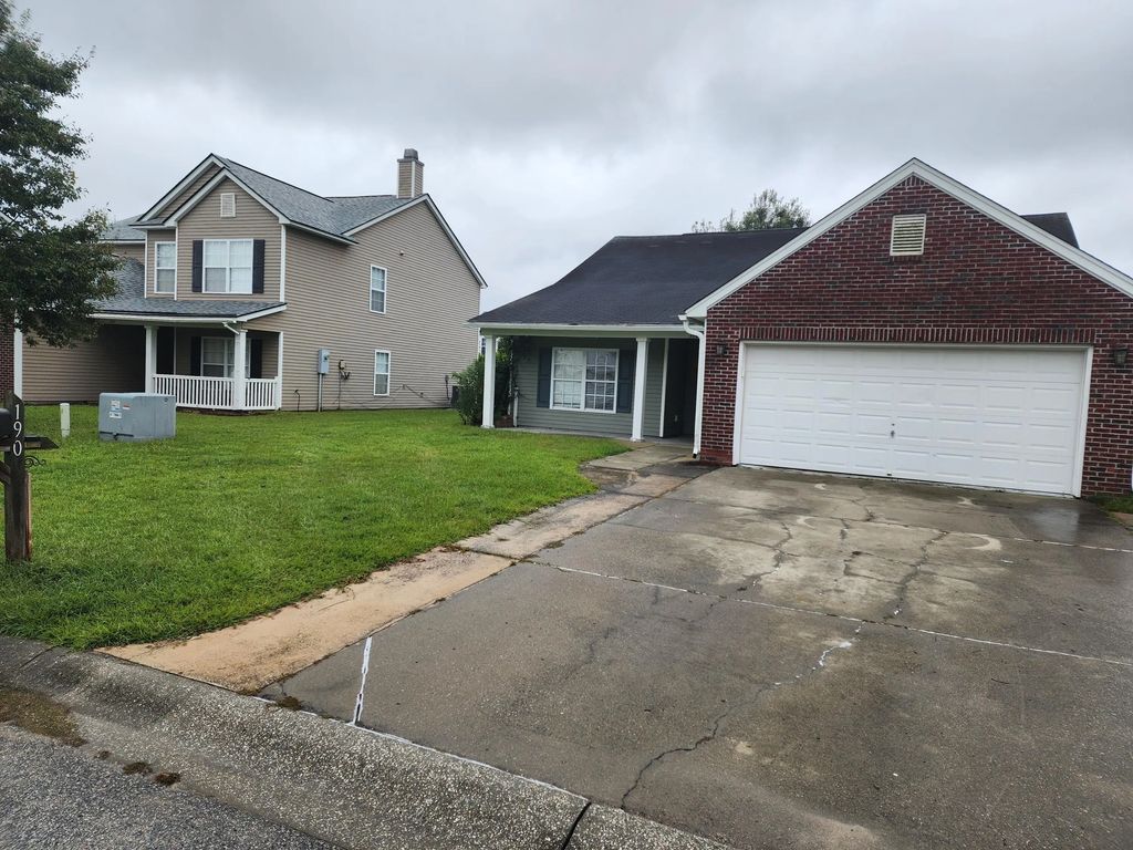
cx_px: 566
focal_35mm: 23
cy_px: 425
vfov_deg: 58.9
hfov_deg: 73.9
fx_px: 753
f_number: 1.8
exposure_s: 1/416
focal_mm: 6.4
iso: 12
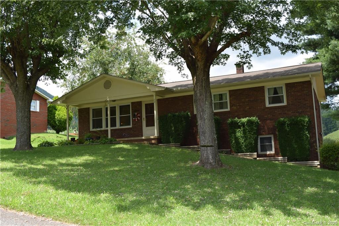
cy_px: 113
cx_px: 170
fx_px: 381
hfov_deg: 47.9
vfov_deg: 33.0
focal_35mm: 40
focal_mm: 27
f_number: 6.3
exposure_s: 1/160
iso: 100
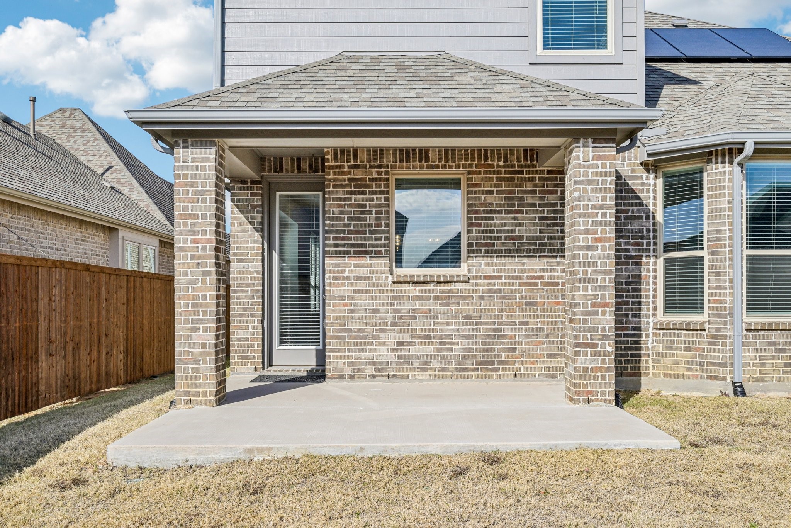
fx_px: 659
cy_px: 264
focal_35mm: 30
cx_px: 396
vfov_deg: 43.6
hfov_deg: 61.9
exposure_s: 1/1250
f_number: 8
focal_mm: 30
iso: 400
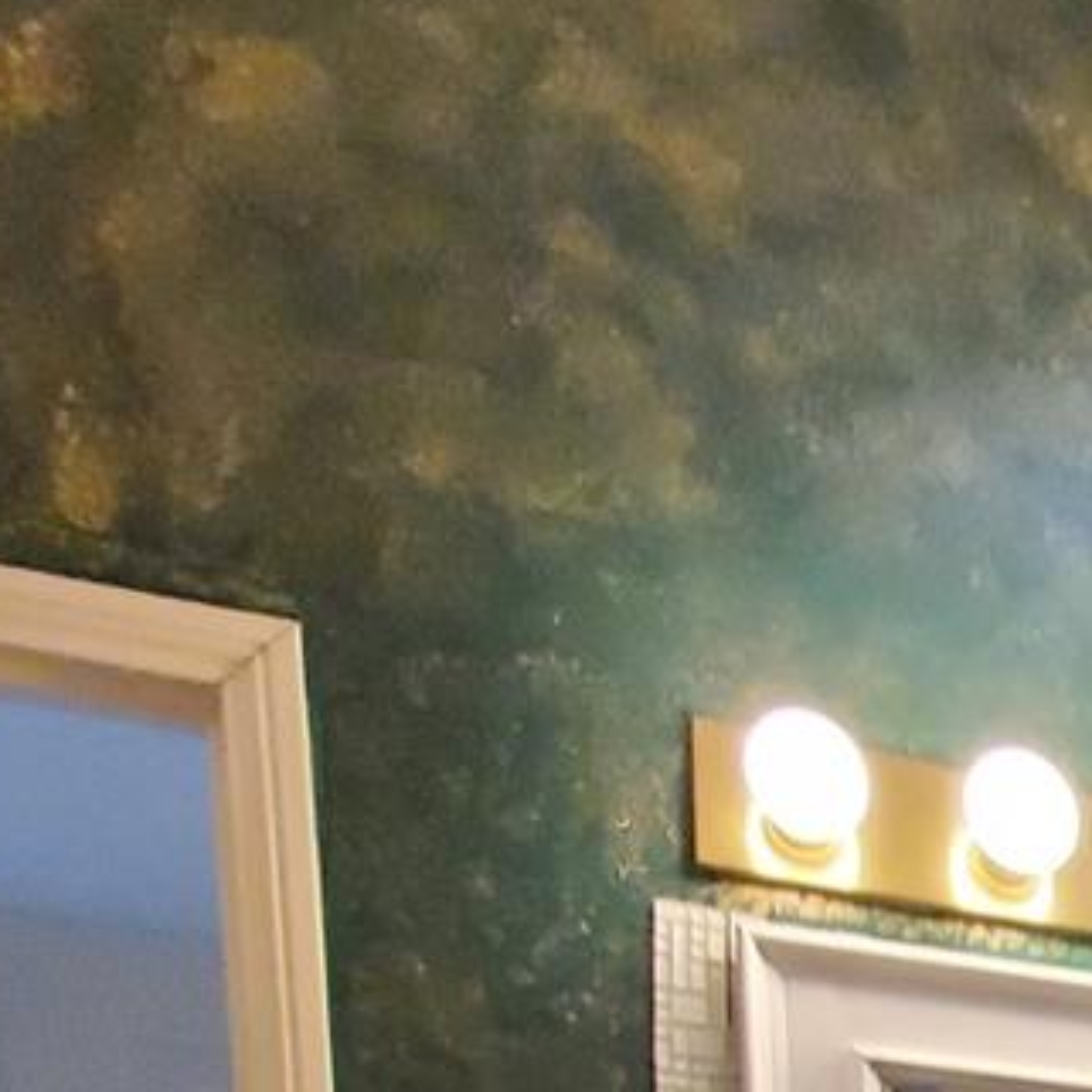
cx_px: 1861
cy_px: 1881
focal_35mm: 55
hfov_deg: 22.1
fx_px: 1963
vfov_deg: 21.9
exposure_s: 1/30
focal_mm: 1.8
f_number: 2.2
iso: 640
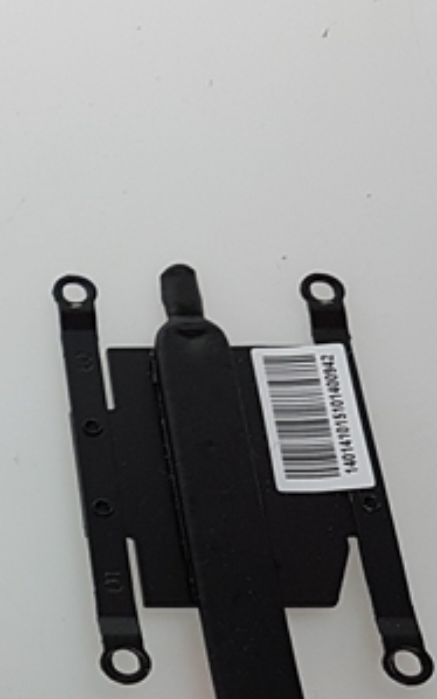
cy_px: 692
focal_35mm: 93
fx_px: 1771
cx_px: -425
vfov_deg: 21.6
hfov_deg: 12.5
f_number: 1.7
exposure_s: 1/100
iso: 64
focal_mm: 4.2
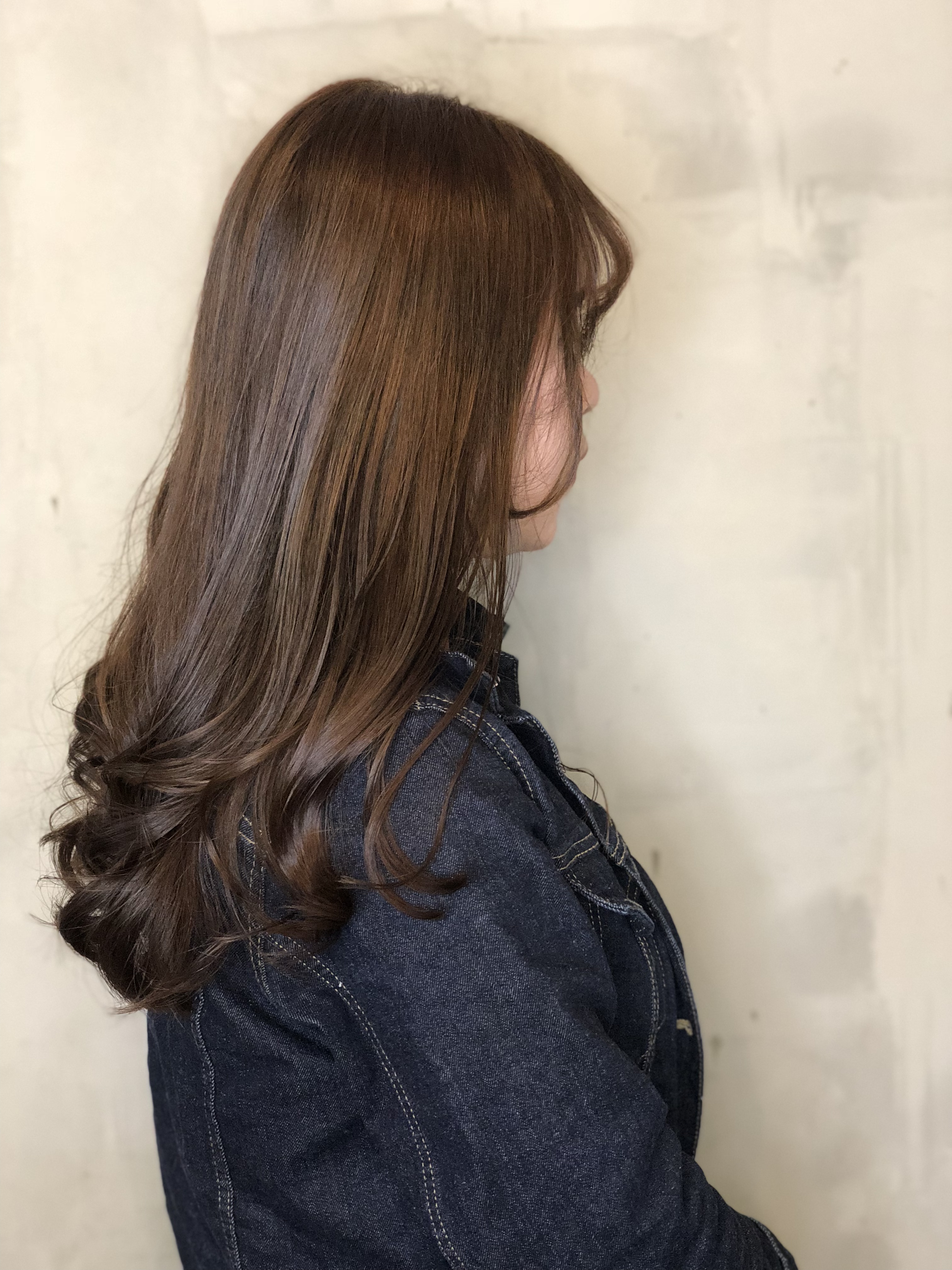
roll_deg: +3.0
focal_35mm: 52
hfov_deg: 28.0
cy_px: 635
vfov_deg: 36.8
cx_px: 476
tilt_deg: -8.8
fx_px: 1907
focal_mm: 6
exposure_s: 1/25
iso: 160
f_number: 2.4
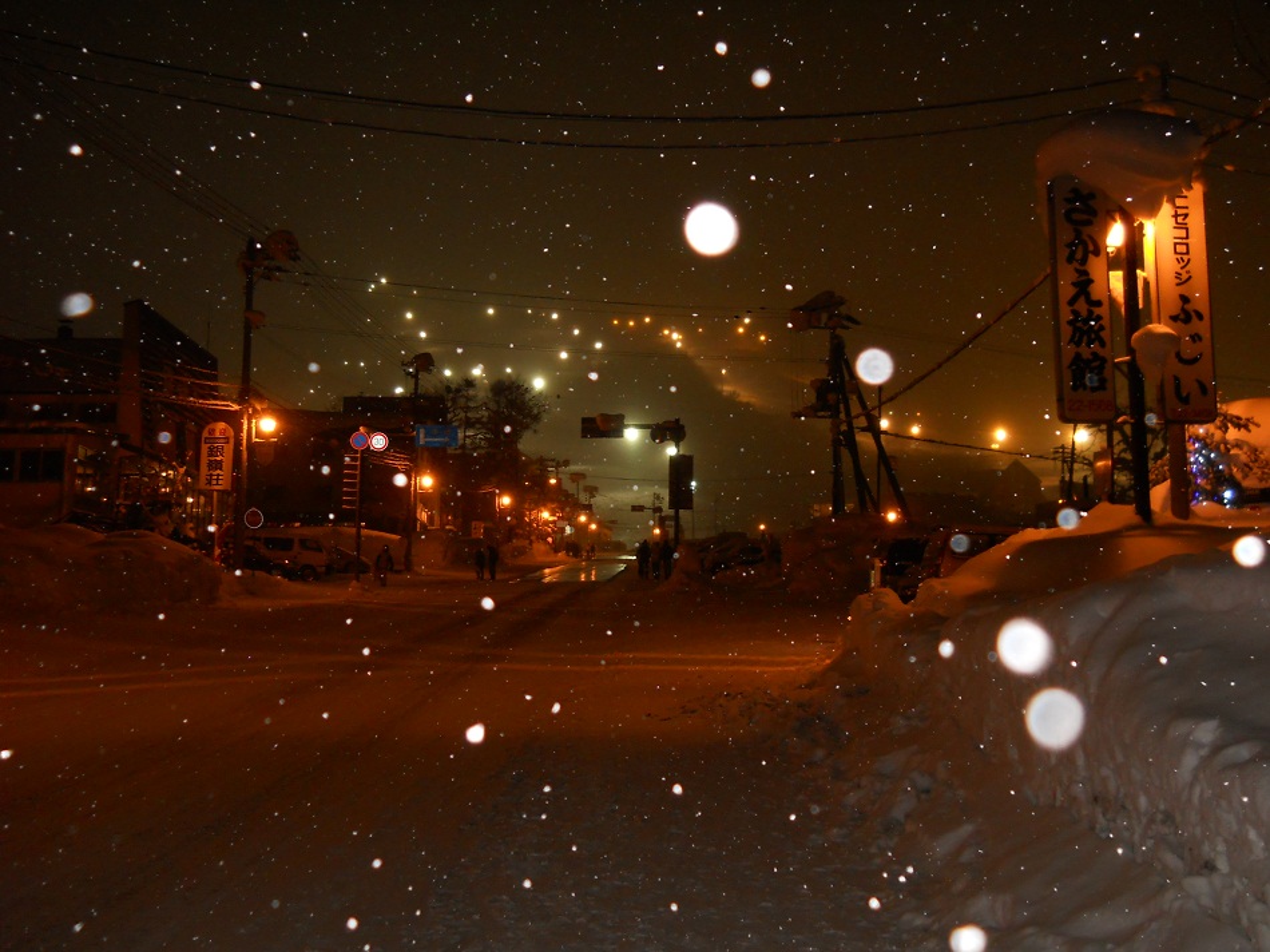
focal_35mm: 41
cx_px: 635
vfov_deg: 35.1
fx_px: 1504
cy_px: 476
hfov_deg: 45.8
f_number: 3.1
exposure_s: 1/30
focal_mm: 6.72
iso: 200
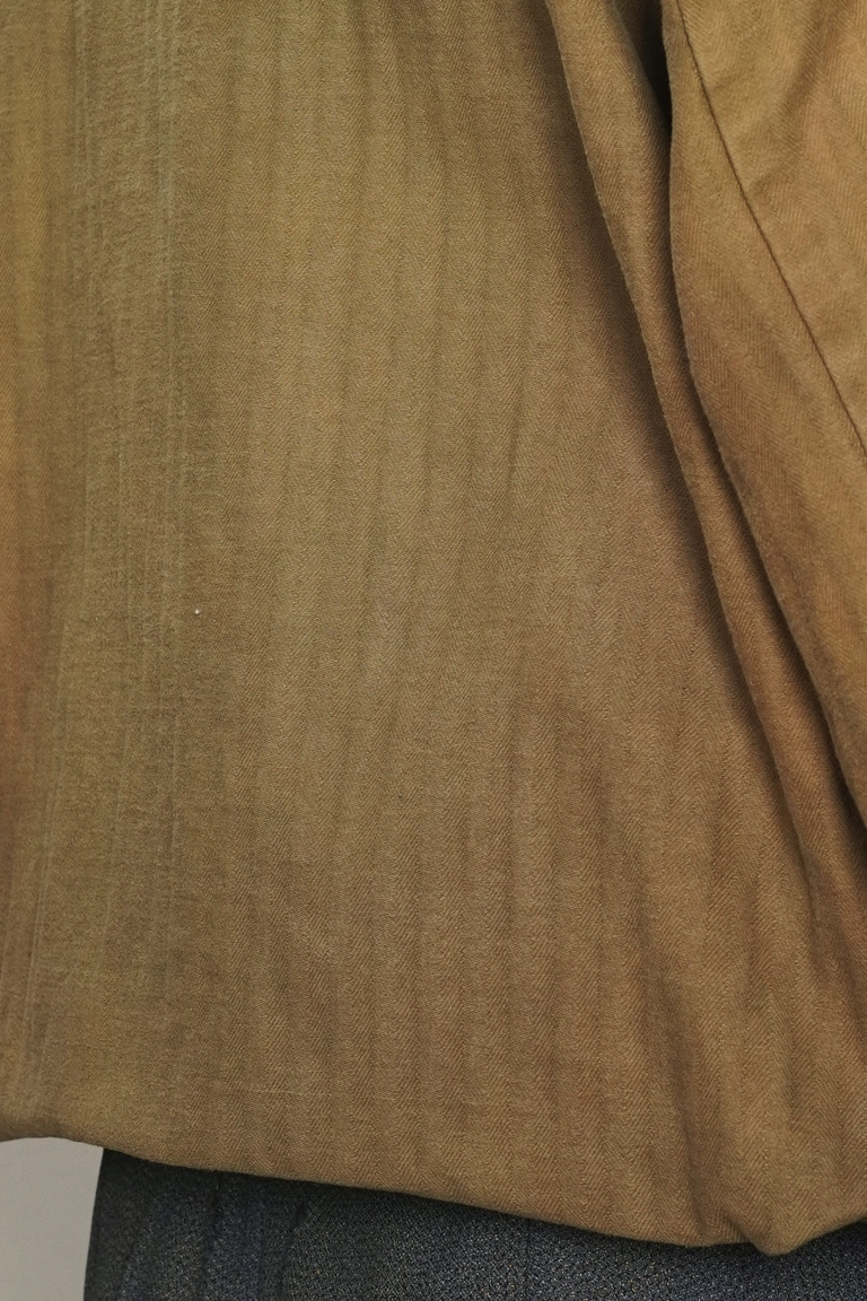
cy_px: 605
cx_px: 746
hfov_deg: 11.4
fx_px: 4335
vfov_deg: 17.1
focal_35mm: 120
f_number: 5.6
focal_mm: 32
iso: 400
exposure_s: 1/50
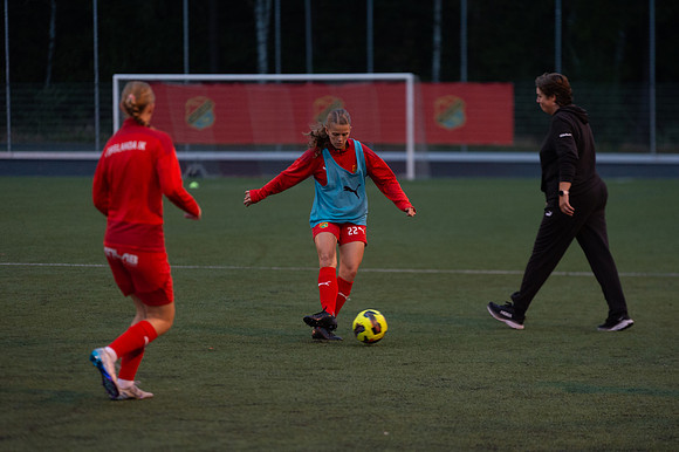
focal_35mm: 185
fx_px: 3487
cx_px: 340
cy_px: 226
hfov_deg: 11.1
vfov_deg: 7.4
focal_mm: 185
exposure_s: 1/640
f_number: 3.2
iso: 2800
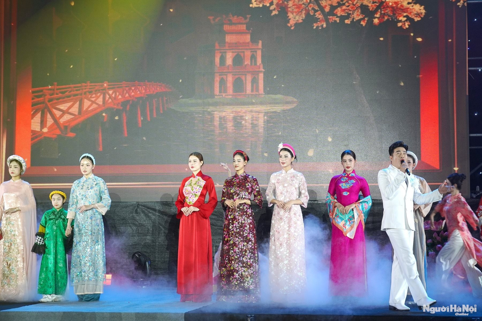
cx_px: 241
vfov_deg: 17.8
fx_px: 1024
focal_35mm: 76
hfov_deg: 26.5
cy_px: 160
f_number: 5
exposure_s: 1/160
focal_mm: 51
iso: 800
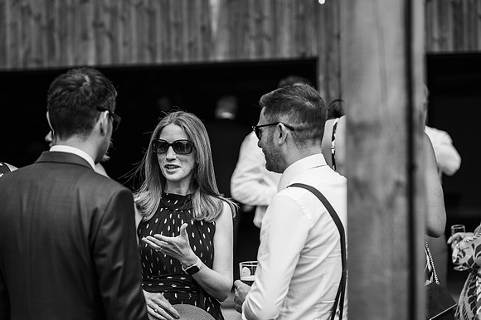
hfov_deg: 23.9
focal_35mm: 85
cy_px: 160
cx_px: 240
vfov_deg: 16.1
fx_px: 1135
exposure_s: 1/1000
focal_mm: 85
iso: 100
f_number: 2.8
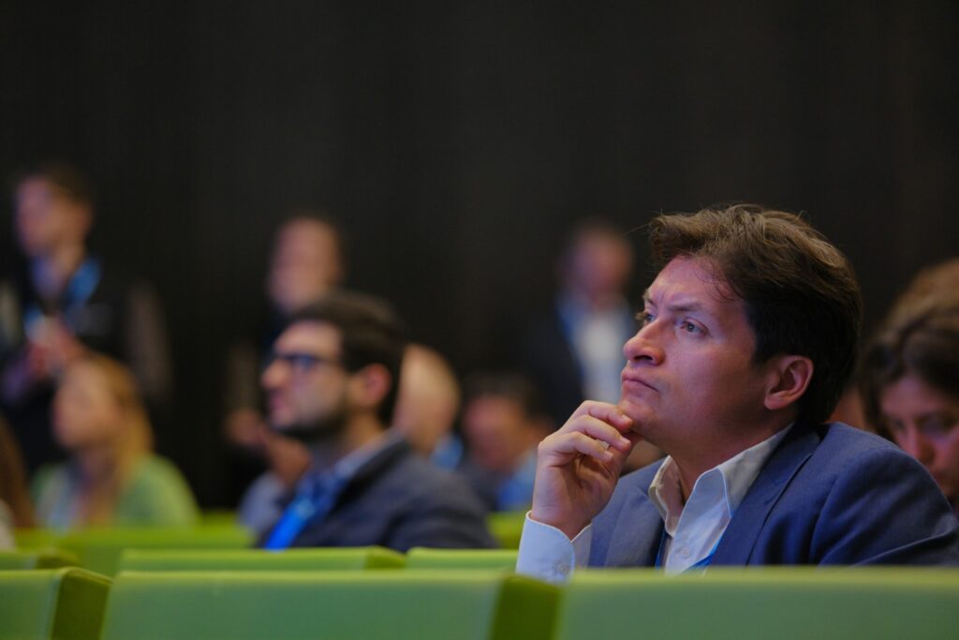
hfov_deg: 18.1
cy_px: 320
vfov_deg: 12.1
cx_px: 480
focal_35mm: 113
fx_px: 3010
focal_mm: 75
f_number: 1.4
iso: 640
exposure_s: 1/60
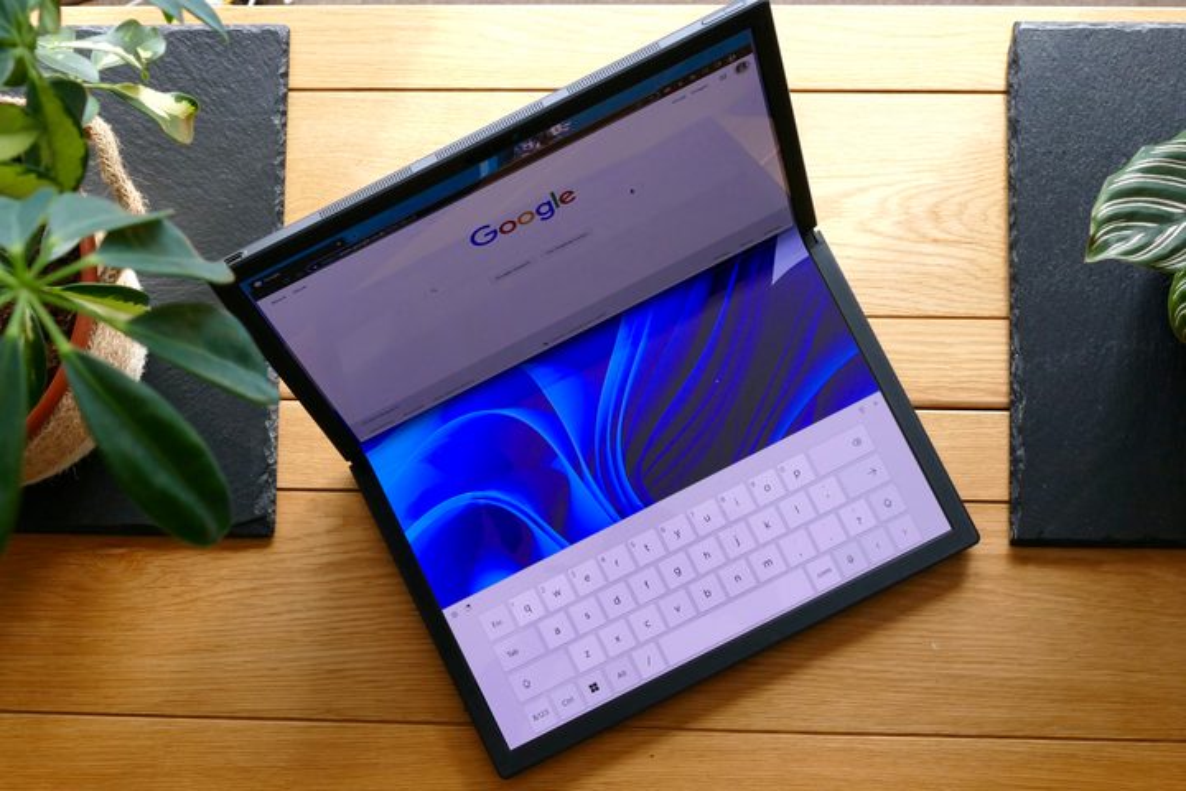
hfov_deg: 38.9
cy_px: 396
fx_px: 1680
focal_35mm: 51
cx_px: 593
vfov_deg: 26.5
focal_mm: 18.44
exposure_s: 1/80
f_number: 4.5
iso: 500
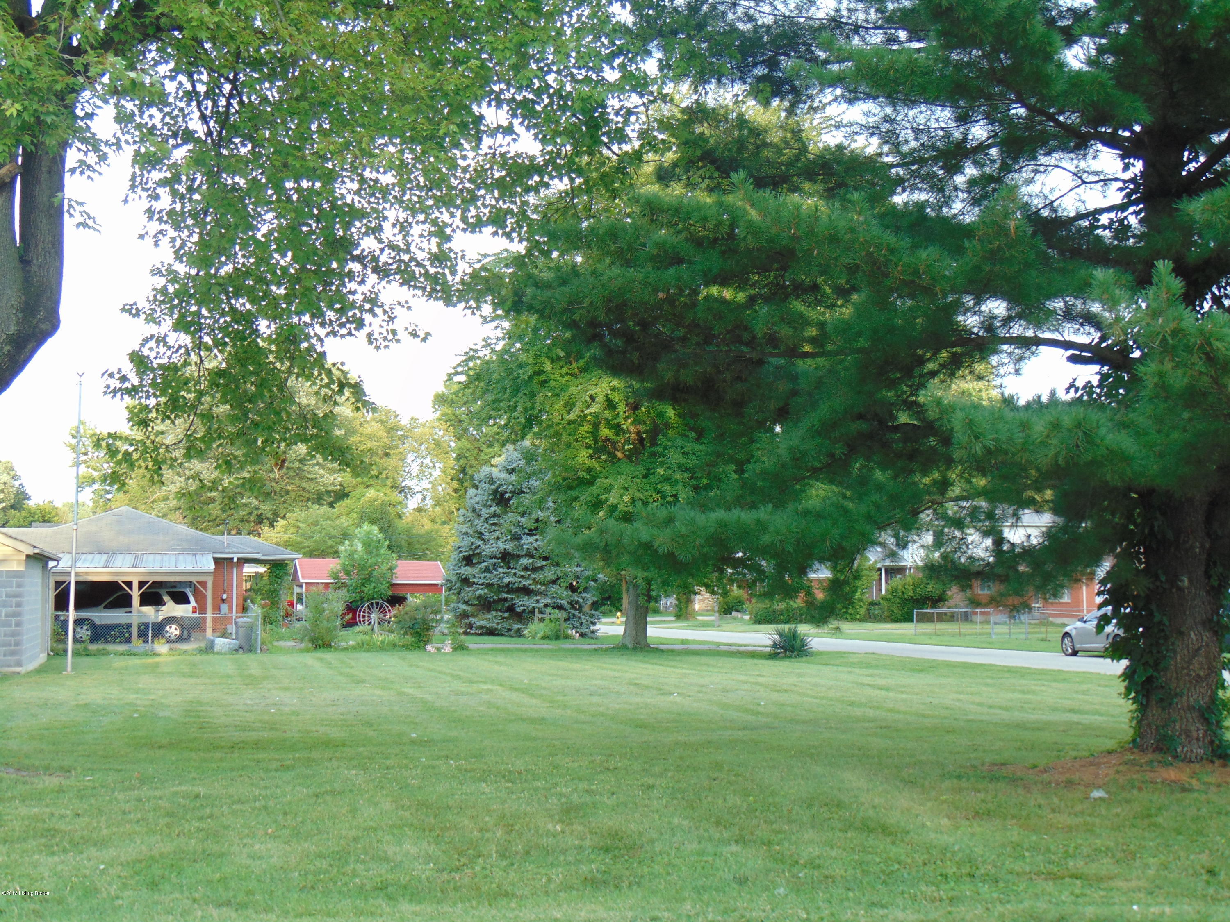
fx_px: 1777
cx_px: 615
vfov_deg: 29.1
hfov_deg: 38.2
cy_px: 461
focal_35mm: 50
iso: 80
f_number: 3.5
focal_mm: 9
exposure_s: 1/60
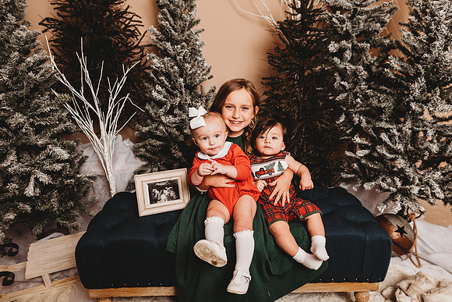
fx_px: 301
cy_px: 151
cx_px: 226
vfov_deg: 53.2
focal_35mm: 24
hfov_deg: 73.7
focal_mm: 24
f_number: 3.2
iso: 100
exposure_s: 1/160
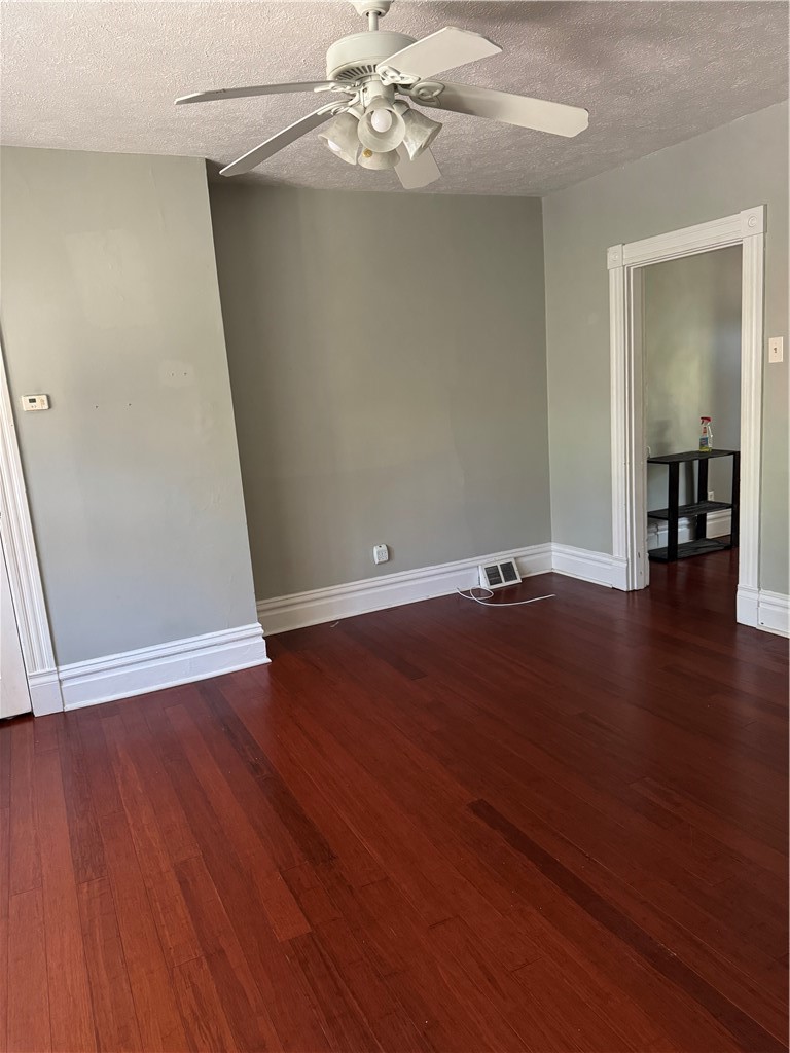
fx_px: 730
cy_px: 526
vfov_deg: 71.6
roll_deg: +4.8
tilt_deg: -11.1
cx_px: 395
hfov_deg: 56.8
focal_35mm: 24
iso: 500
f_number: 1.78
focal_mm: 6.76
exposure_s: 1/60
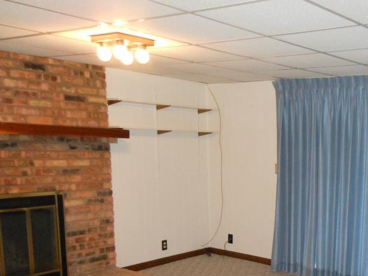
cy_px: 218
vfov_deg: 32.0
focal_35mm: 44
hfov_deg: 41.2
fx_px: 468
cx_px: 294
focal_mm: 4.5
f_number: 3.2
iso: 400
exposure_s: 1/25
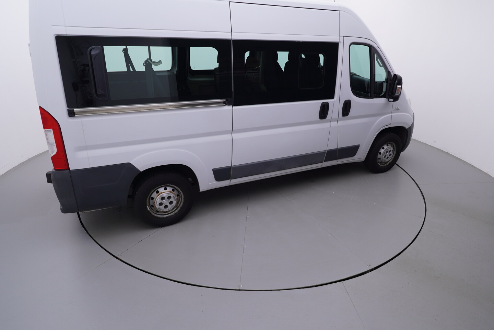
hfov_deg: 77.3
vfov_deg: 56.2
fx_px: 309
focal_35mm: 22
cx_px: 247
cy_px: 165
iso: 200
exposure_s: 1/80
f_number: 5
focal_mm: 15
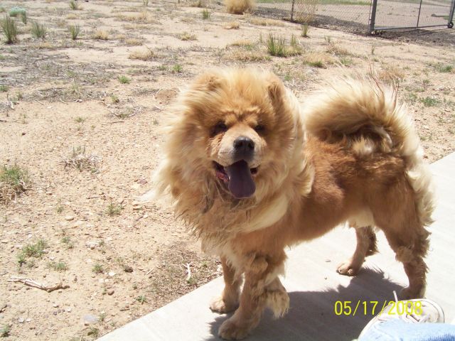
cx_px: 228
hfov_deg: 51.4
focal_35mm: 36
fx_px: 473
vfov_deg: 39.7
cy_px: 170
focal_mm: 6
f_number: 4.8
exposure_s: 1/466
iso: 80
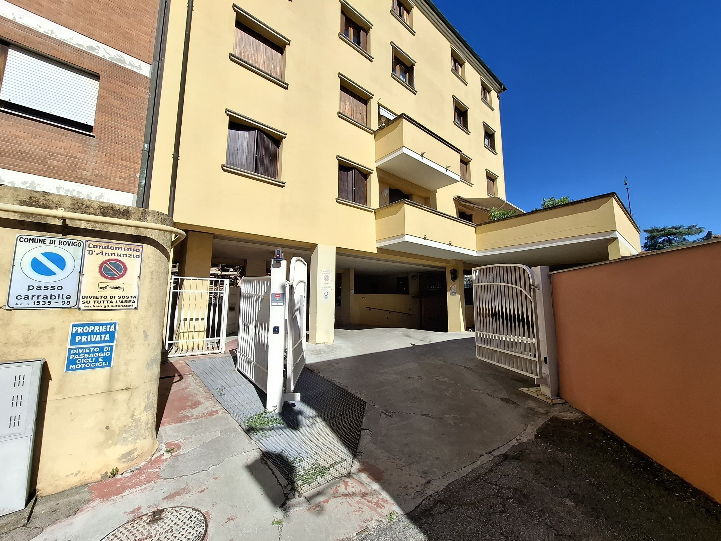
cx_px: 360
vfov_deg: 89.9
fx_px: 271
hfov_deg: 106.2
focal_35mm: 13
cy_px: 270
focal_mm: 1.74
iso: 40
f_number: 2.2
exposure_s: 1/1305
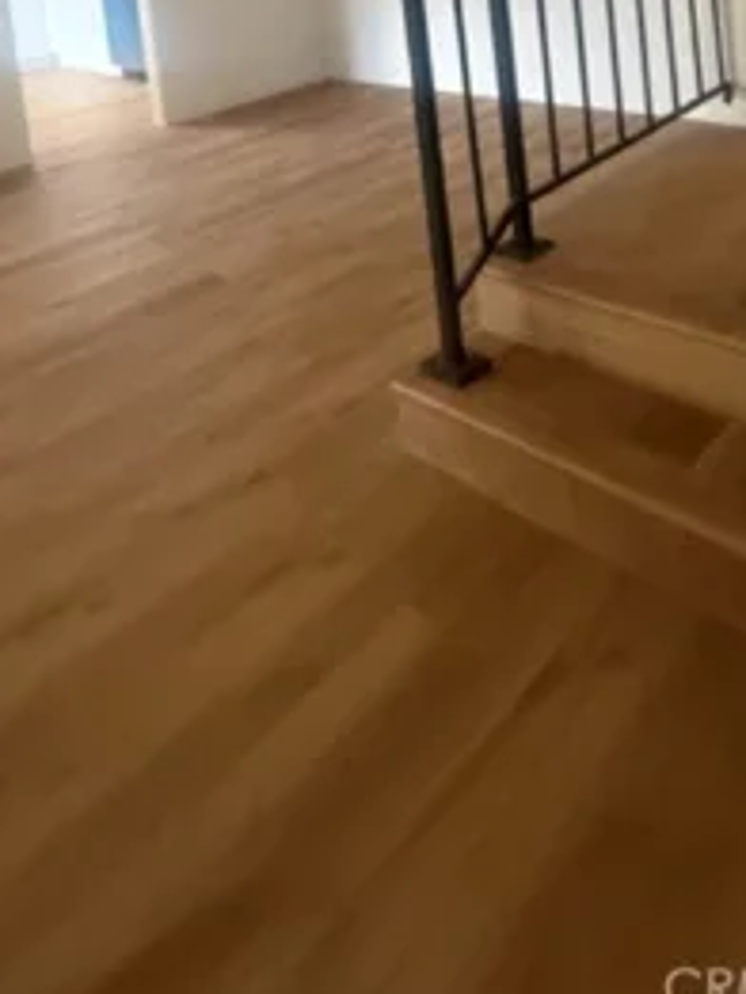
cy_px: -50
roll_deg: +8.2
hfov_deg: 46.8
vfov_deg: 47.2
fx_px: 861
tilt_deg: -1.8
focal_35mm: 30
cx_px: 358
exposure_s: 1/60
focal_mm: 2.22
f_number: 2.2
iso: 640
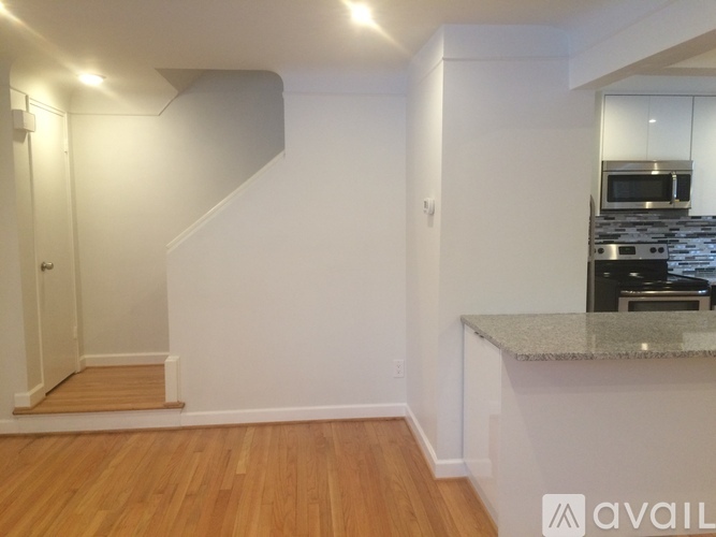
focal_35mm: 29
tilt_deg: -5.8
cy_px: 268
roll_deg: +1.1
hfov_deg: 61.7
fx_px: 600
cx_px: 358
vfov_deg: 48.2
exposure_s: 1/30
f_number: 2.2
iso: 50
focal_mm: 4.15
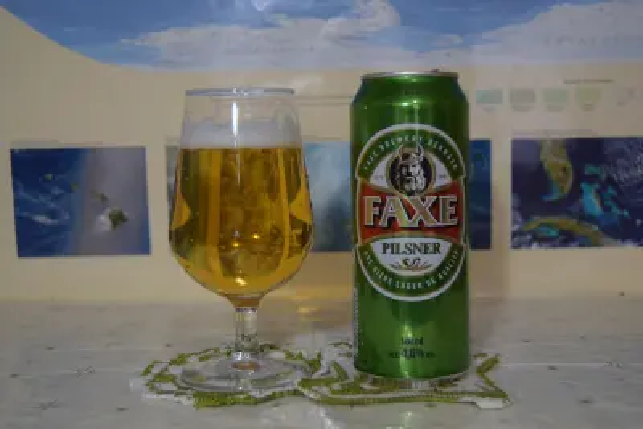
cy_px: 214
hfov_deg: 37.8
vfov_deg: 25.8
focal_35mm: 52
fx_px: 938
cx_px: 322
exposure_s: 1/60
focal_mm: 35
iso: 560
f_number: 4.5
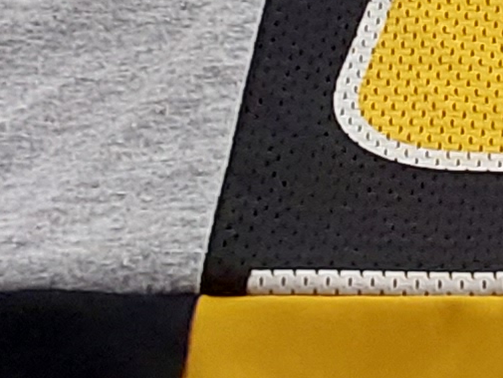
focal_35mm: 181
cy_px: -293
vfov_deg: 7.9
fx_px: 2631
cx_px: 793
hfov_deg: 10.5
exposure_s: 1/60
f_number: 1.9
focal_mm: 2.91
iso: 125
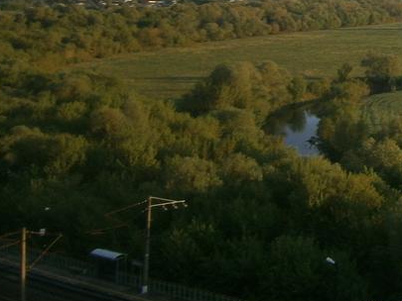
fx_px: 894
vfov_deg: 18.2
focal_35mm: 77
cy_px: -54
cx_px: 581
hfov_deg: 21.7
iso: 80
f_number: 8
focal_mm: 4.7
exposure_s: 1/50
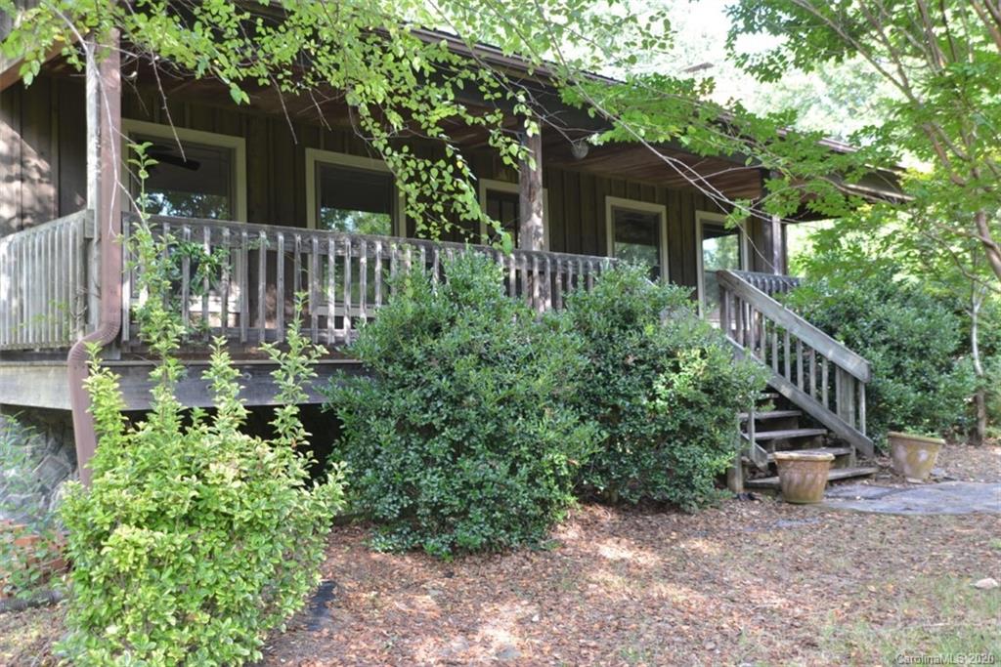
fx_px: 1057
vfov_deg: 35.1
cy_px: 334
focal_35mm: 38
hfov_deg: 50.7
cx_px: 500
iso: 400
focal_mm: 38
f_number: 4.2
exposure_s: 1/80
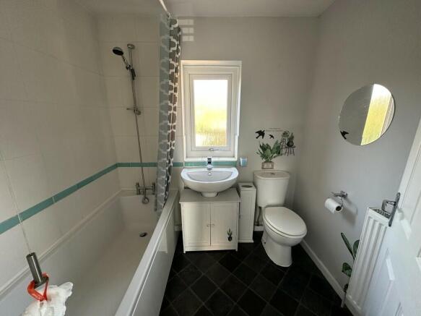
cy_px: 158
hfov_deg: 102.1
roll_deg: -0.5
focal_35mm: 14
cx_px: 210
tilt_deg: -14.6
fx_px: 170
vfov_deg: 85.7
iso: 125
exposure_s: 1/99
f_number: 2.2
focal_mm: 2.22
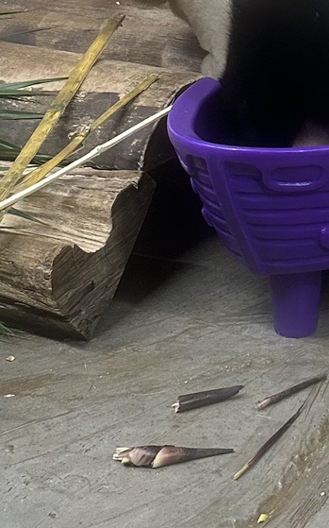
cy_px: -30
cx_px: 437
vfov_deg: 21.8
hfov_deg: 13.8
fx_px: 1307
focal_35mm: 91
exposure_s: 1/50
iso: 250
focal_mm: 6.86
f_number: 1.78
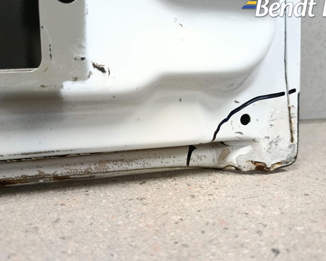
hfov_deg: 66.0
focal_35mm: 26
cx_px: 169
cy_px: 131
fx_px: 251
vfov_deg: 54.9
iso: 2273
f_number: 1.7
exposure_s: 1/25
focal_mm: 5.24
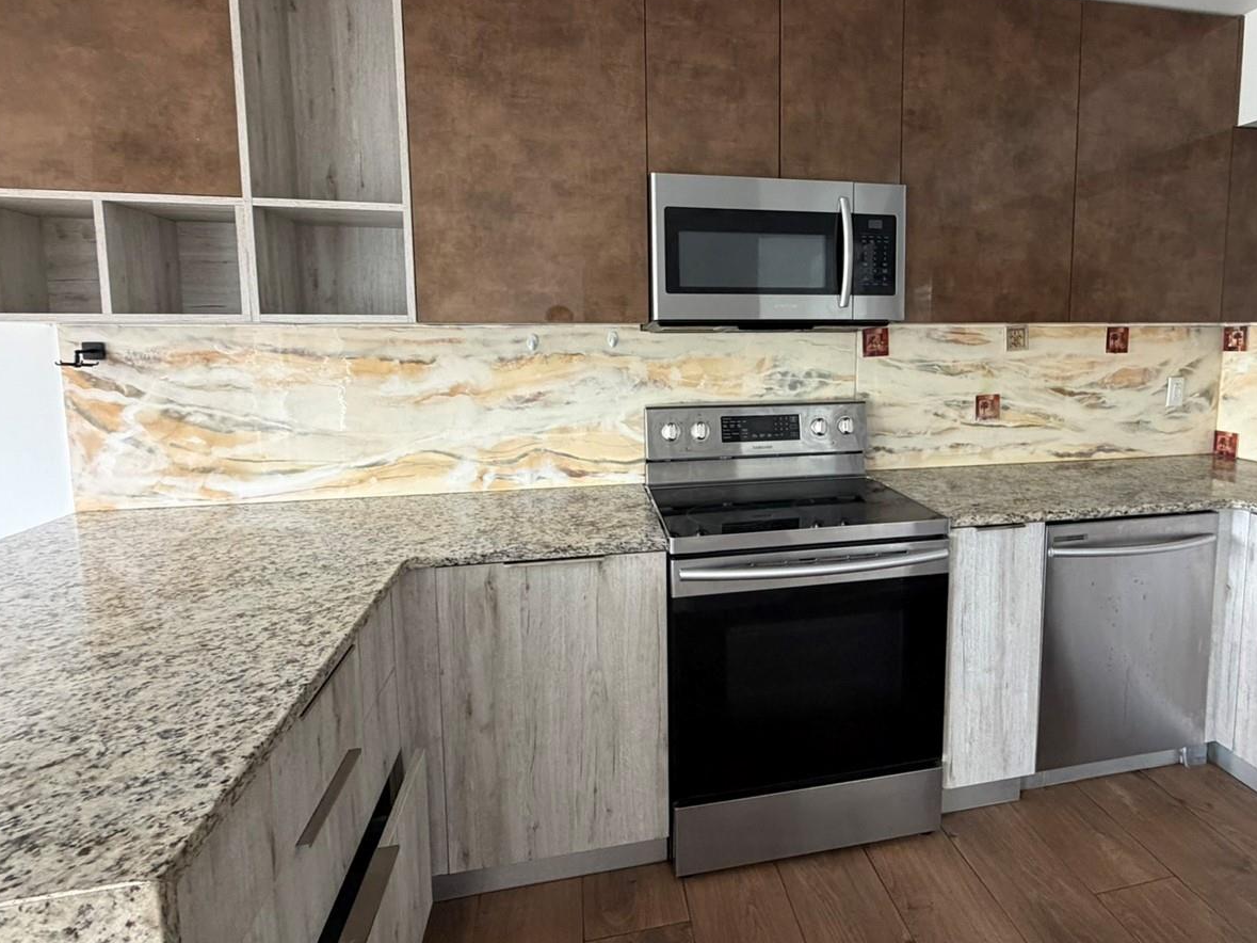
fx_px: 690
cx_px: 739
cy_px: 405
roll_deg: +0.8
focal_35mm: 19
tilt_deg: -6.9
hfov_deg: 83.9
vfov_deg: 68.3
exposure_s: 1/67
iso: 320
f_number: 2.2
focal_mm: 2.22
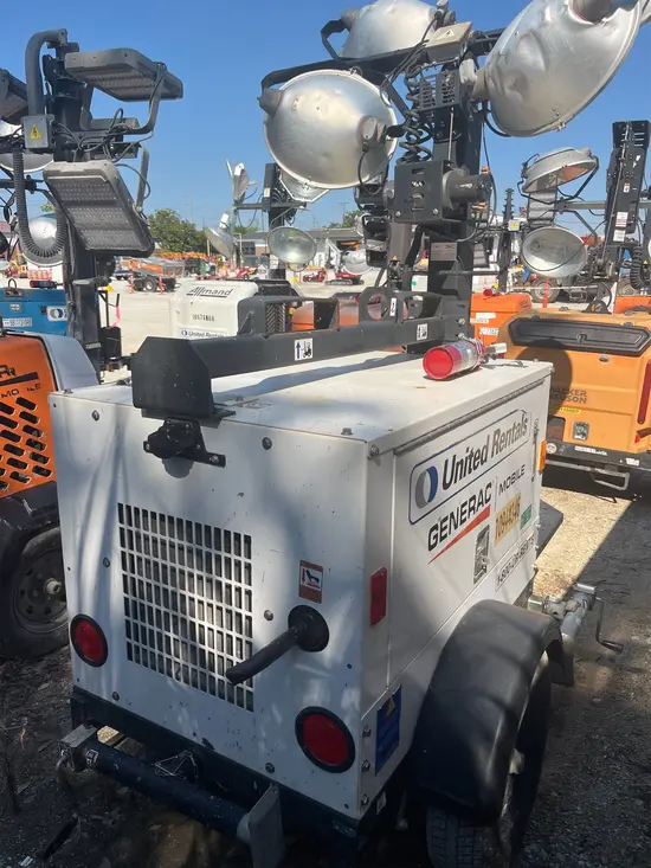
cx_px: 326
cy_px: 434
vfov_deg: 67.3
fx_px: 652
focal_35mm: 26
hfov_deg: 53.1
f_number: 1.6
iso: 50
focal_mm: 5.1
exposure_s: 1/3623
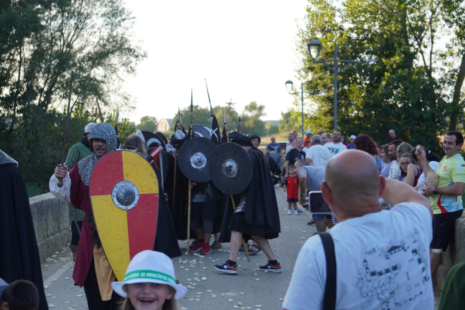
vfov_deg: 16.5
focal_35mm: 82
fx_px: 1065
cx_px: 232
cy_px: 155
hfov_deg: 24.6
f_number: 5
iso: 100
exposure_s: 1/125
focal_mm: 55
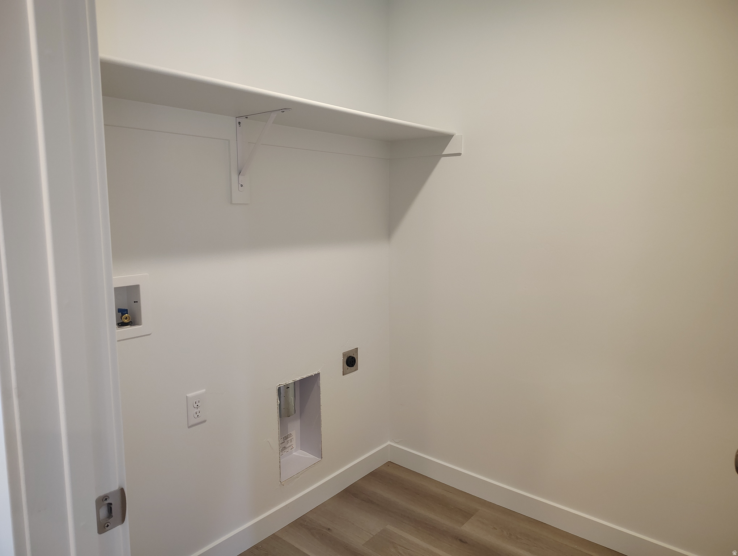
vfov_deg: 56.9
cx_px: 369
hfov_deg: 71.5
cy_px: 278
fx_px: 512
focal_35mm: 24
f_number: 1.8
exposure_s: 1/60
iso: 778
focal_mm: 5.56
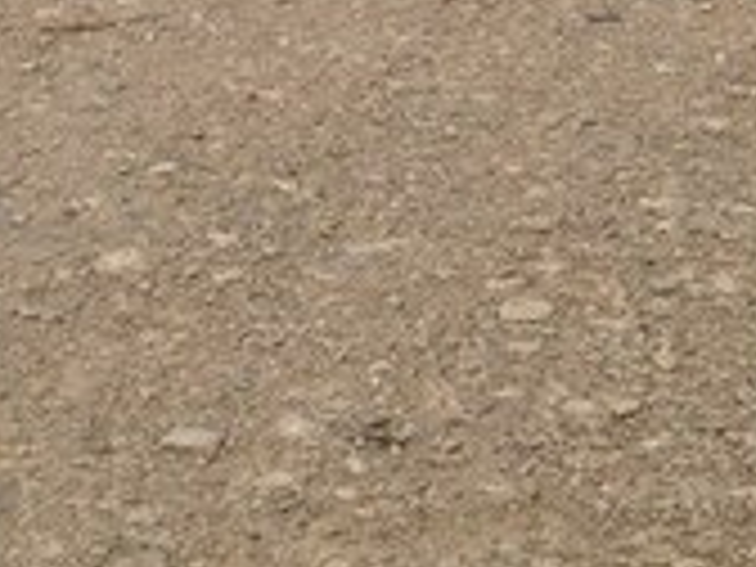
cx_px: 284
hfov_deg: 15.2
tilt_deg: -9.8
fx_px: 2839
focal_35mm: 130
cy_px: -533
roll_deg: +1.1
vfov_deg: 10.5
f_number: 2.4
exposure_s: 1/2008
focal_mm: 4.12
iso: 50
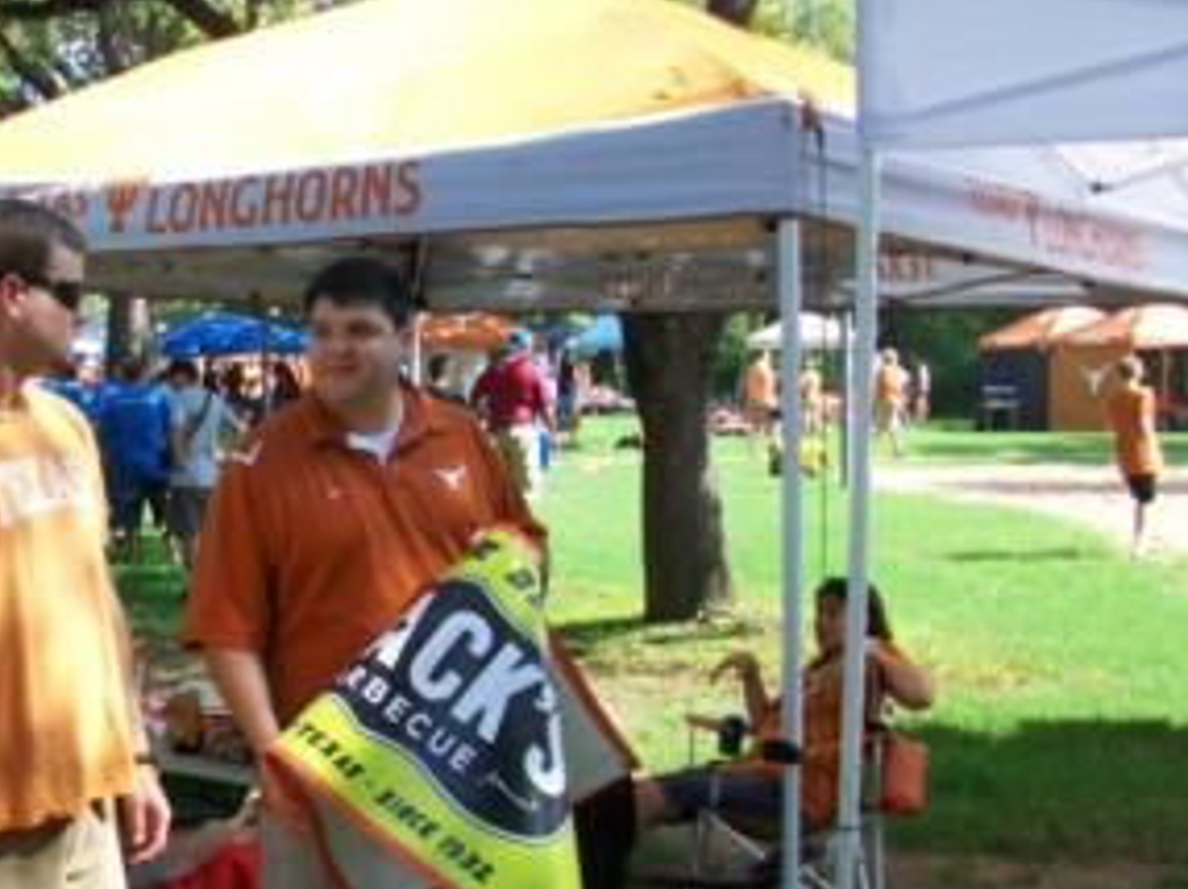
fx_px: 1920
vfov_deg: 26.1
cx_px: 174
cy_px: 447
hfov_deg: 33.0
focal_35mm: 56
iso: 64
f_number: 2.8
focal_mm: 5.7
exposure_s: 1/250
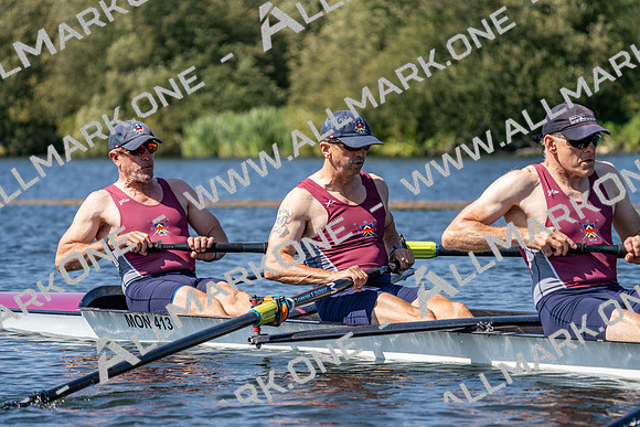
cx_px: 320
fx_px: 3556
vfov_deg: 6.9
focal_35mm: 200
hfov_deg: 10.3
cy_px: 214
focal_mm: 200
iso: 320
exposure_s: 1/2000
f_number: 5.6
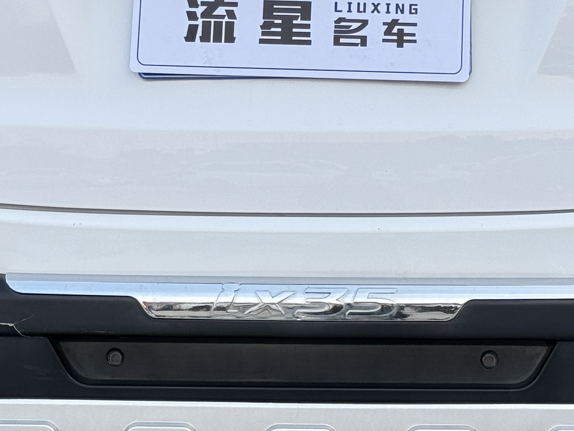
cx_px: 312
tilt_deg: +2.5
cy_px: 67
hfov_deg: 14.9
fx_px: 2189
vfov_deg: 11.2
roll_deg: -0.3
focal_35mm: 132
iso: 64
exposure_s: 1/276
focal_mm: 6.76
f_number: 1.78
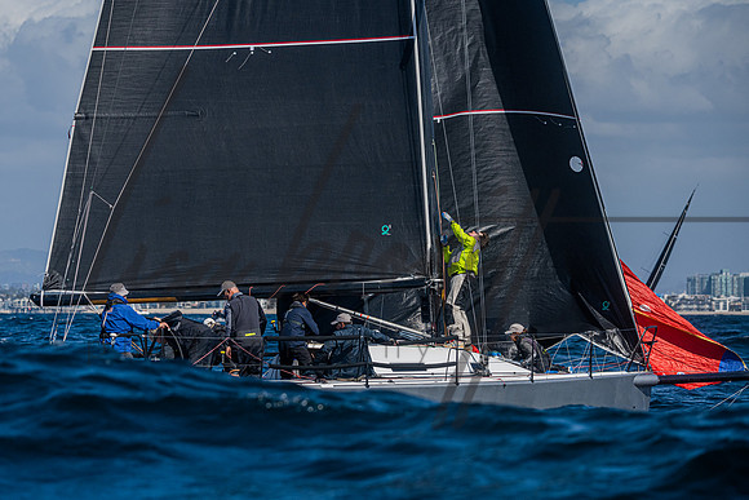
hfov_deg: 10.2
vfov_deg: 6.8
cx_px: 325
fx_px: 4210
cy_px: 240
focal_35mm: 202
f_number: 6.3
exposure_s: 1/5000
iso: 400
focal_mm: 175
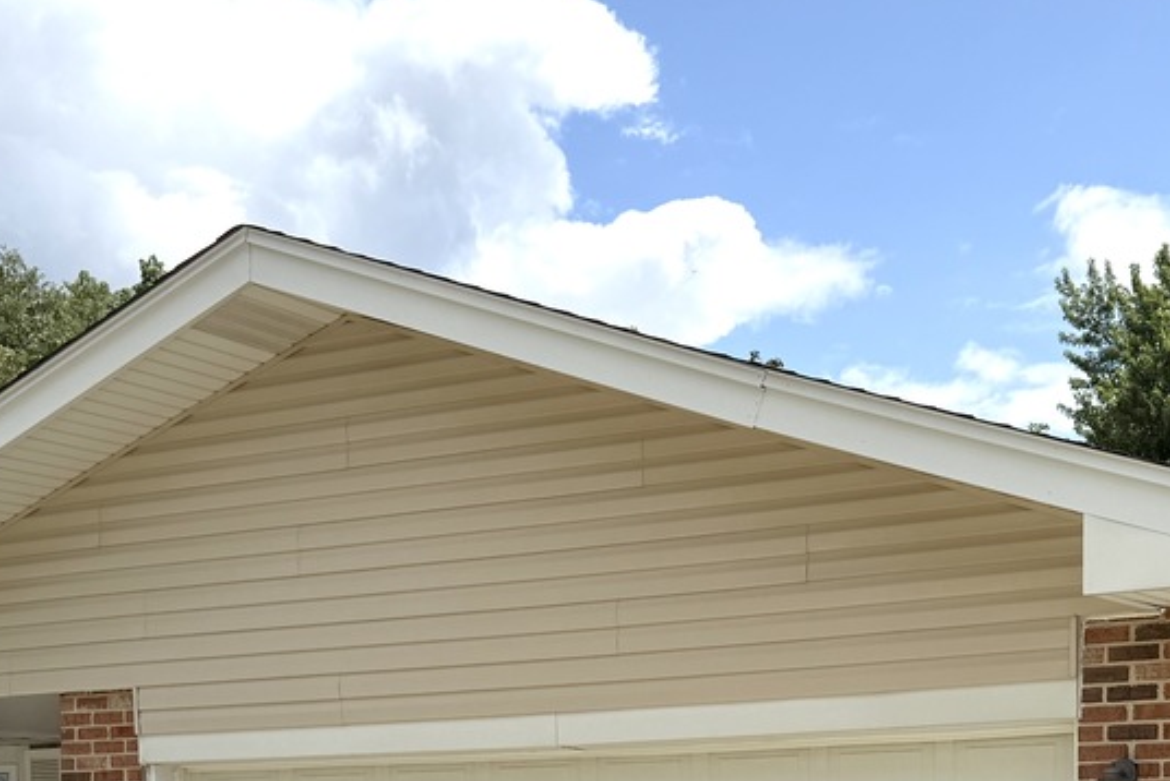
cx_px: 875
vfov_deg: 19.1
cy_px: 953
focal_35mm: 67
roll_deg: -0.2
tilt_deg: -0.2
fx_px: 2179
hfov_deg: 29.6
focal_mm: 6.76
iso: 80
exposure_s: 1/7353
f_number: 1.78
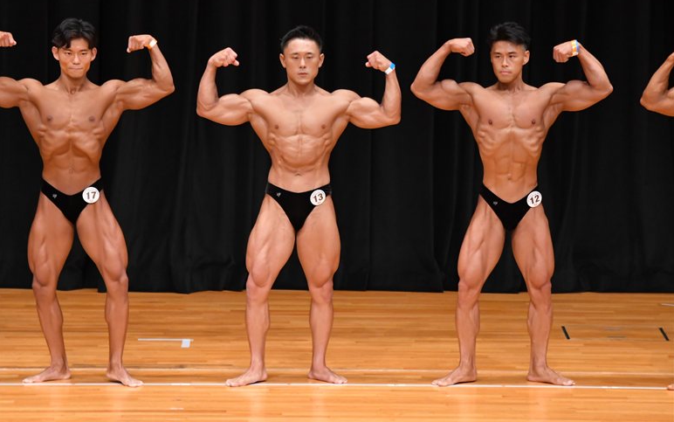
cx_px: 337
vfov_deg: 4.8
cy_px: 200
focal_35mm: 276
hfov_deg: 7.6
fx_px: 5071
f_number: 5.6
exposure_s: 1/400
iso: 4000
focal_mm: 180
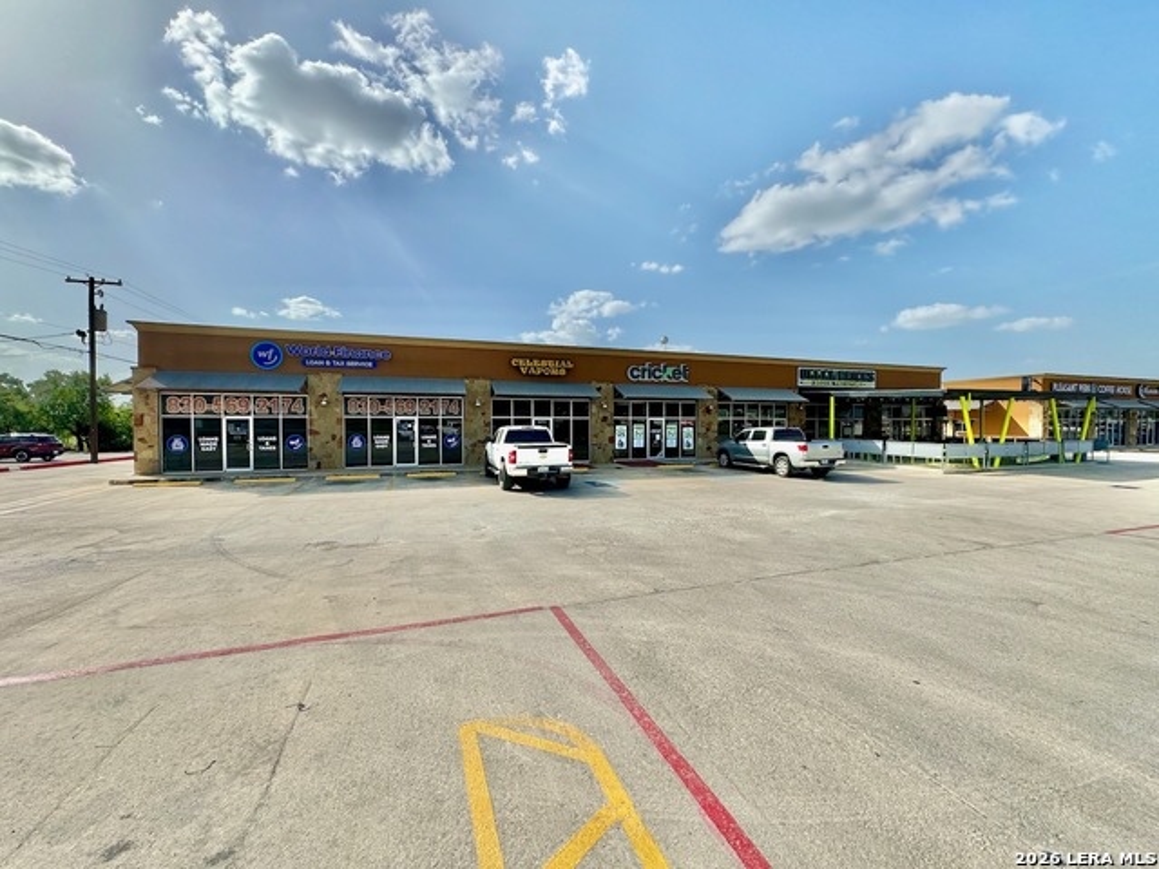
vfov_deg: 85.7
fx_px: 469
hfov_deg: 102.1
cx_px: 580
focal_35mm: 14
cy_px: 434
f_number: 2.2
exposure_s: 1/2770
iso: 50
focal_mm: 2.22
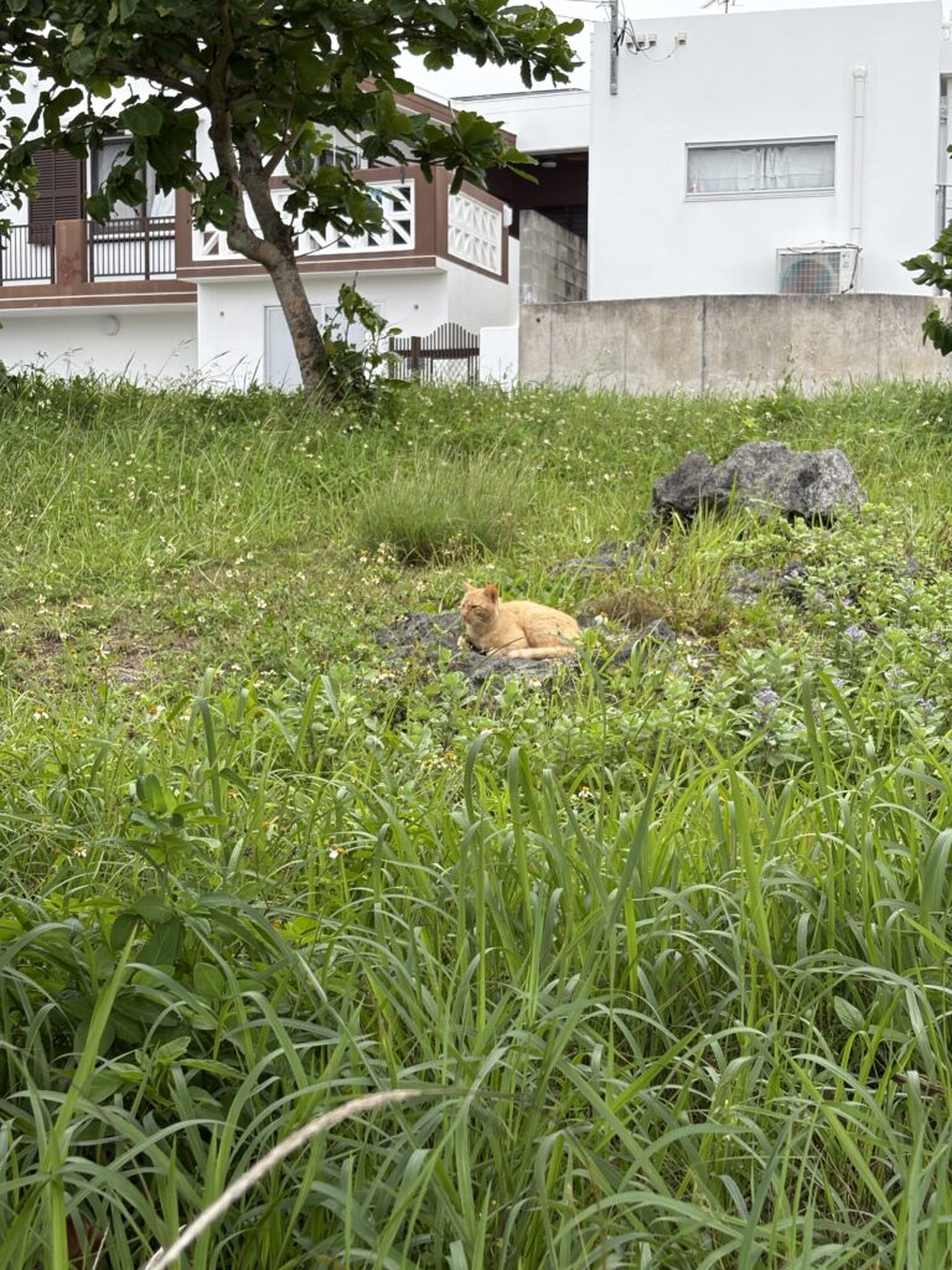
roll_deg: -0.1
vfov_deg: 36.8
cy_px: 635
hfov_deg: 28.0
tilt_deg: -3.5
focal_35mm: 52
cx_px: 476
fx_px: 1907
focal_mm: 5.96
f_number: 1.6
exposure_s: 1/489
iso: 40
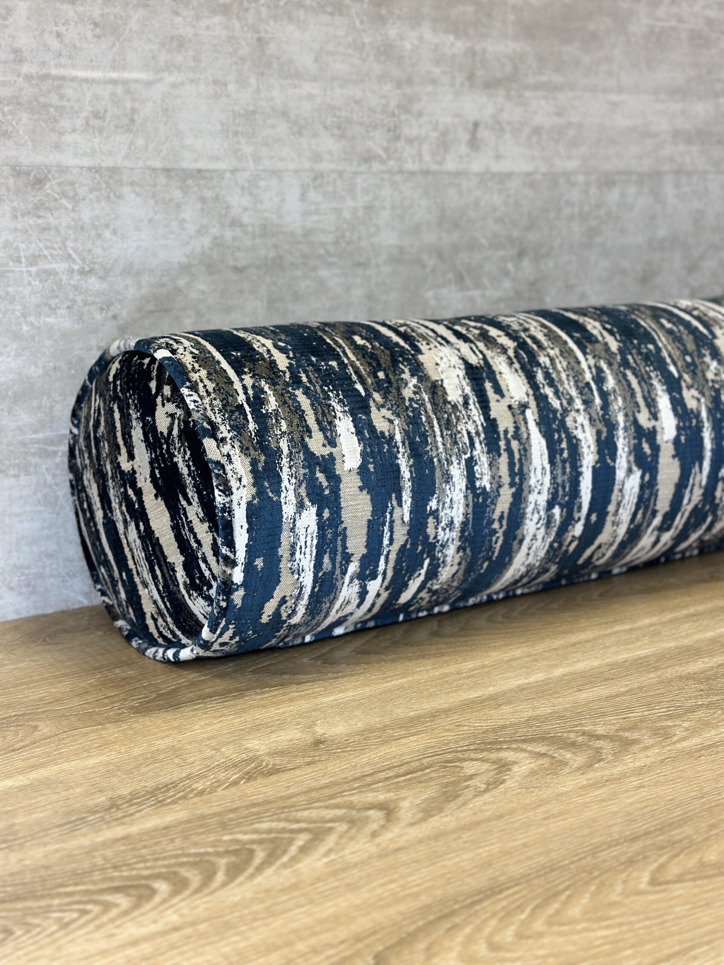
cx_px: 362
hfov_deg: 30.3
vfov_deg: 39.7
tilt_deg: -13.3
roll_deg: -0.6
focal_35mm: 48
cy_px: 482
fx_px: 1339
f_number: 1.78
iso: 80
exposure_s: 1/120
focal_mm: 6.86
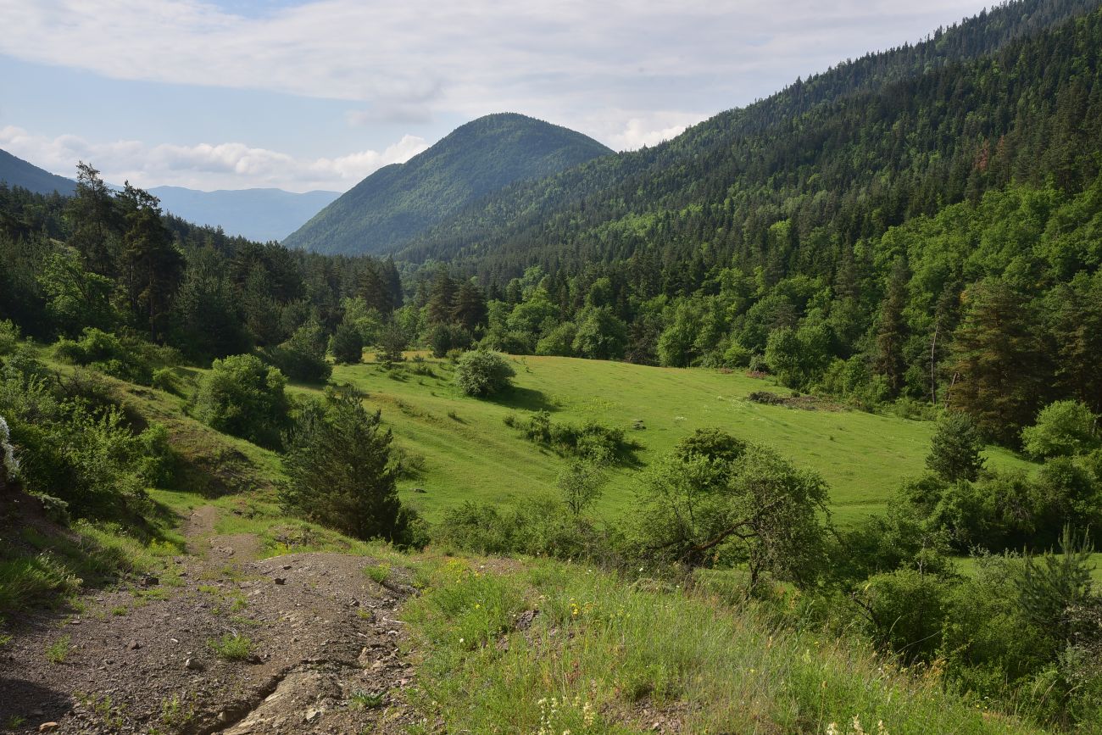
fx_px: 1531
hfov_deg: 39.6
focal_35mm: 50
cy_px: 368
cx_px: 551
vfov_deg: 27.0
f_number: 13
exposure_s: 1/125
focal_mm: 50
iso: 125
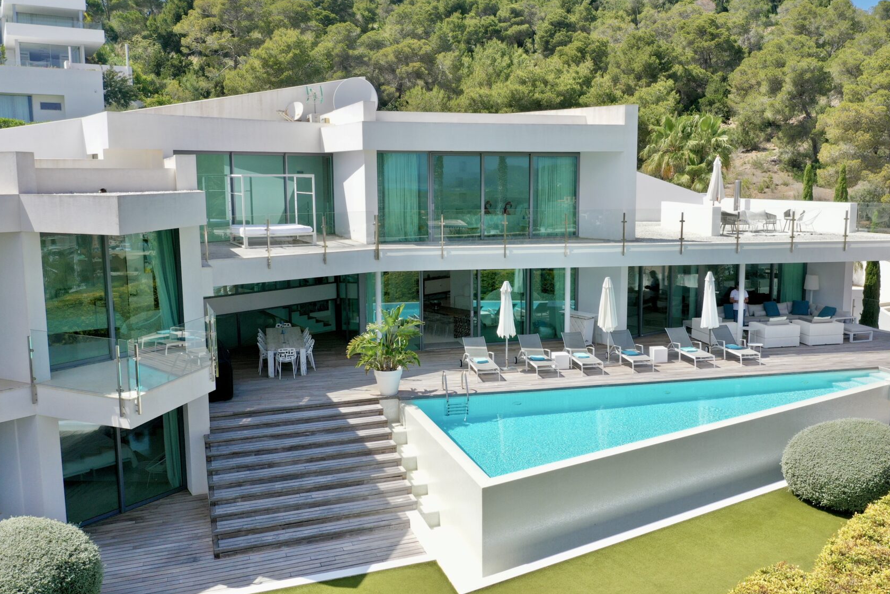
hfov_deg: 58.6
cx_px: 496
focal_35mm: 32
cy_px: 283
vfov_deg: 41.1
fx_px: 791
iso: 100
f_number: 5.6
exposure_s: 1/400
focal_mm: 10.26
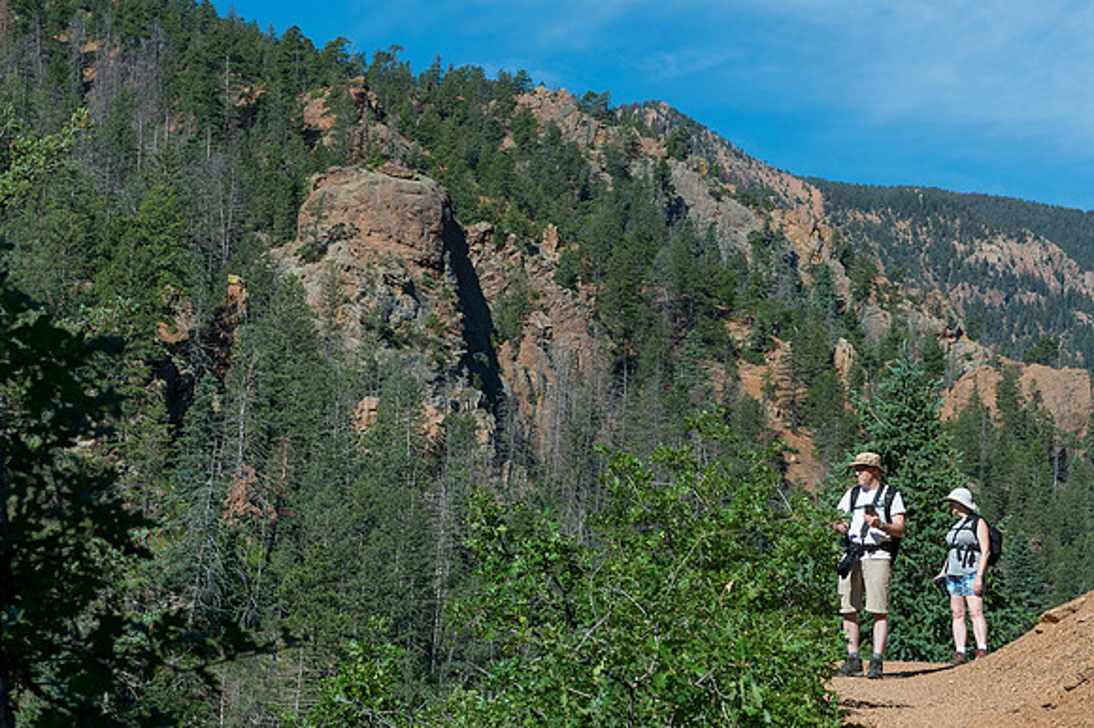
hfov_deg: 20.6
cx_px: 680
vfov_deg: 13.8
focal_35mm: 99
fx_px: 3008
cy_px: 361
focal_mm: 62
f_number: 10
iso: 125
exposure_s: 1/200
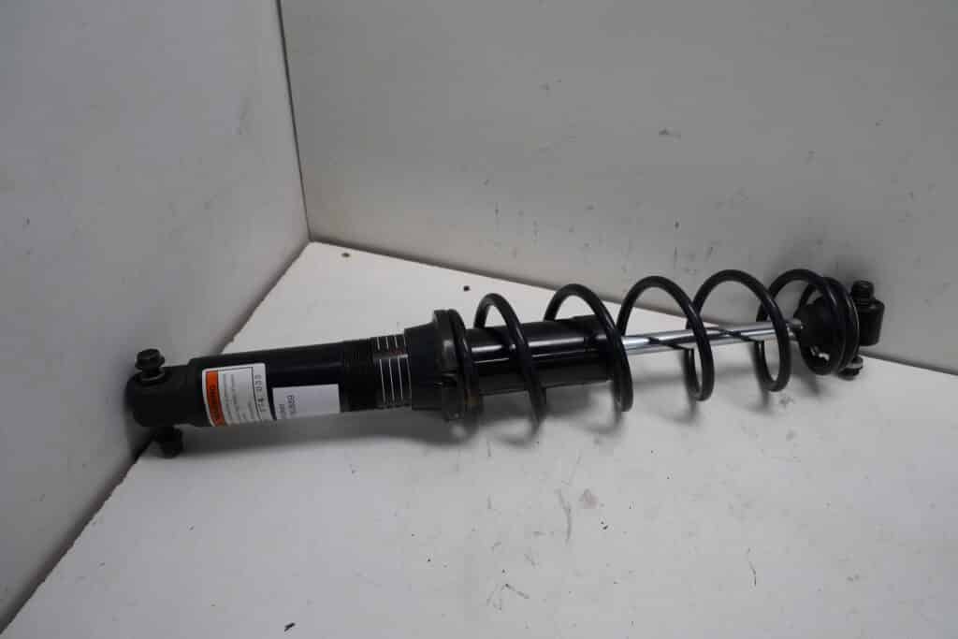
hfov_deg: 67.4
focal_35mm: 27
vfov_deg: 47.9
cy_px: 320
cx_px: 479
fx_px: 719
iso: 160
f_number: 5
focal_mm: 18
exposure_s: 1/60
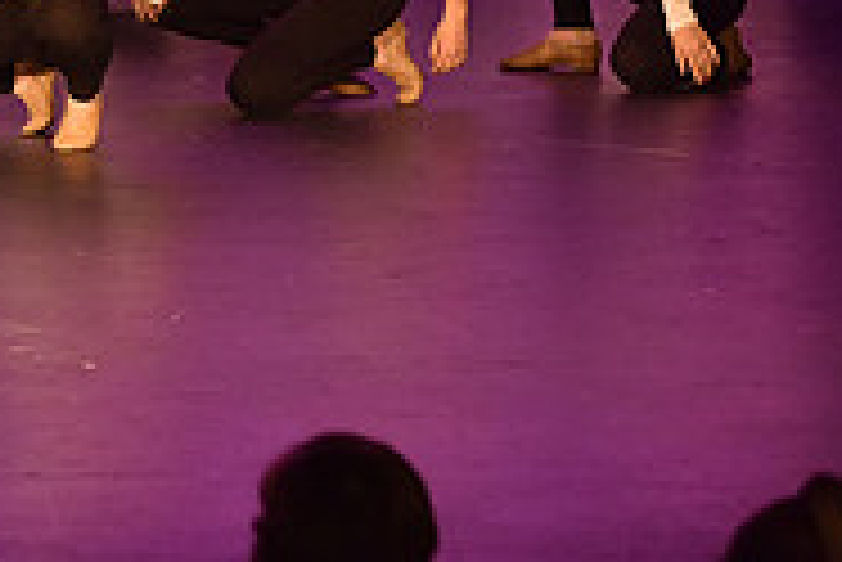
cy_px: -187
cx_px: -275
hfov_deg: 4.9
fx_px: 9784
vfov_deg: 3.3
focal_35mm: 418
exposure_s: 1/250
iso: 2000
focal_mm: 135
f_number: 4.5
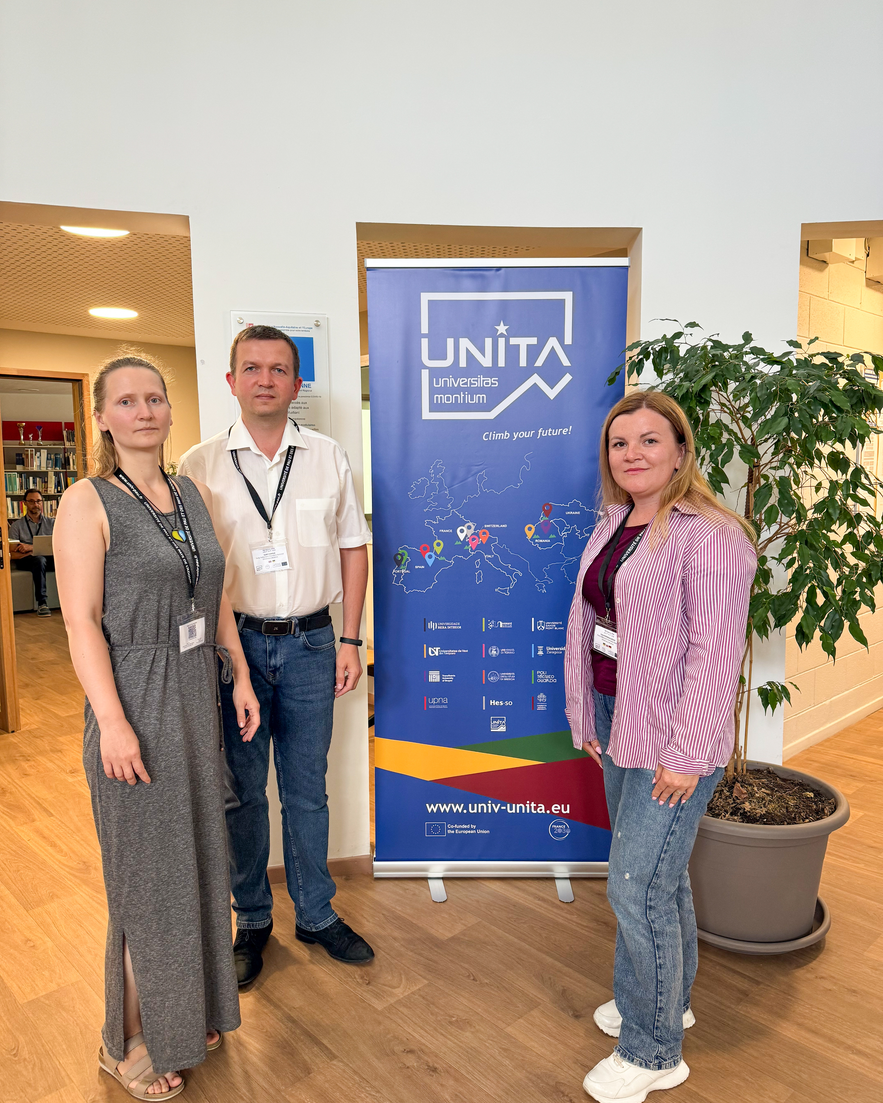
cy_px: 557
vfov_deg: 68.1
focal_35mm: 25
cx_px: 442
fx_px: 817
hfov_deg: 56.8
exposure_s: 1/100
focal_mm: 6.76
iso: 160
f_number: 1.78
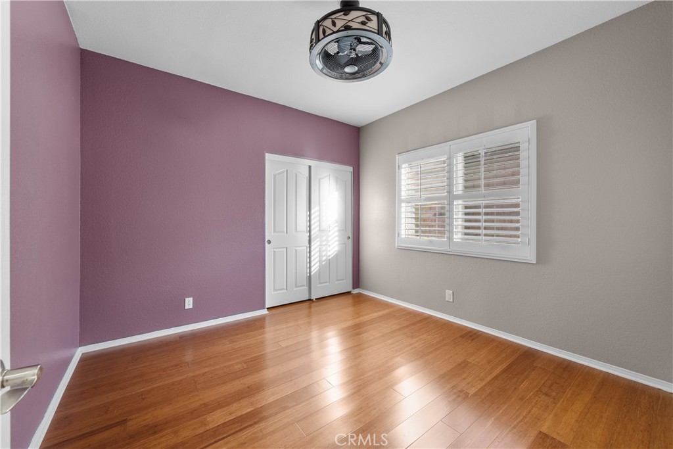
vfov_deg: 85.4
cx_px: 336
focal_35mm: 13
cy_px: 224
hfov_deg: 108.3
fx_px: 243
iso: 250
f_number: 9
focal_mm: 13
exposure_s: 1.6
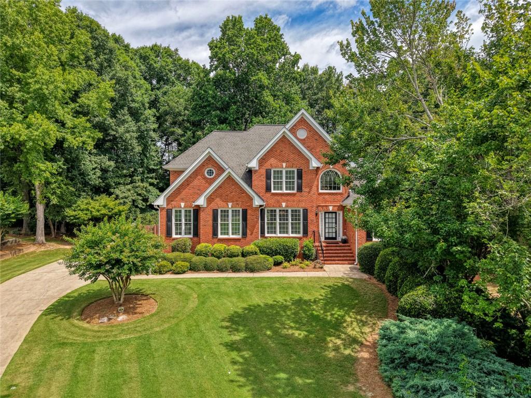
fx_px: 368
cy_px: 199
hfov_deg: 71.6
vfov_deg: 56.8
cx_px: 266
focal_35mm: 24
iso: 200
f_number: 1.8
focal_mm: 8.67
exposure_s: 1/6400
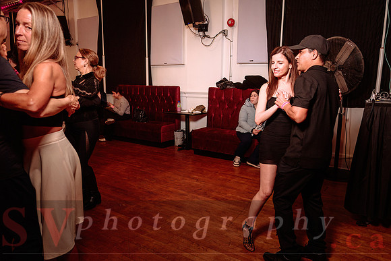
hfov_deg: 64.7
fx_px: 308
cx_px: 213
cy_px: 135
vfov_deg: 45.9
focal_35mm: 28
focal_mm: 26
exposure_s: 1/160
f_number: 2.8
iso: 800
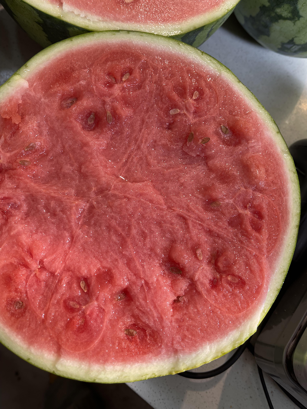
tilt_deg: -69.4
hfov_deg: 53.1
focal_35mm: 26
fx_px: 307
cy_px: 204
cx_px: 154
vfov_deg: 67.3
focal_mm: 5.1
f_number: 1.6
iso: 32
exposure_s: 1/109
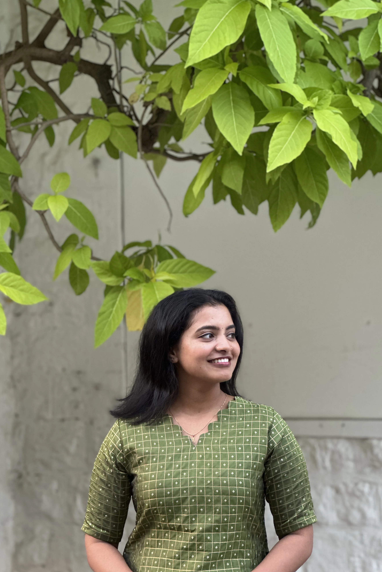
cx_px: 209
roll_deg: +0.2
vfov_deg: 25.1
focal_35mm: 81
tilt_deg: +2.9
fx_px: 1289
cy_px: 283
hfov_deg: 16.9
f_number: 2.8
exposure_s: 1/40
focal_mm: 9
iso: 320
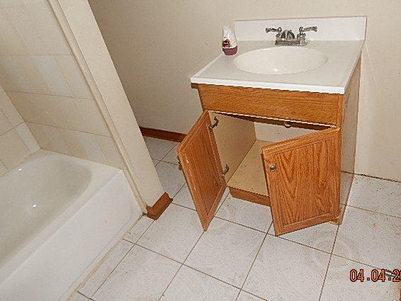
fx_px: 301
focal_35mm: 26
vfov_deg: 53.1
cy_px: 141
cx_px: 221
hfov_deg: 67.1
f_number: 3
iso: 200
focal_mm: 4
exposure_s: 1/30
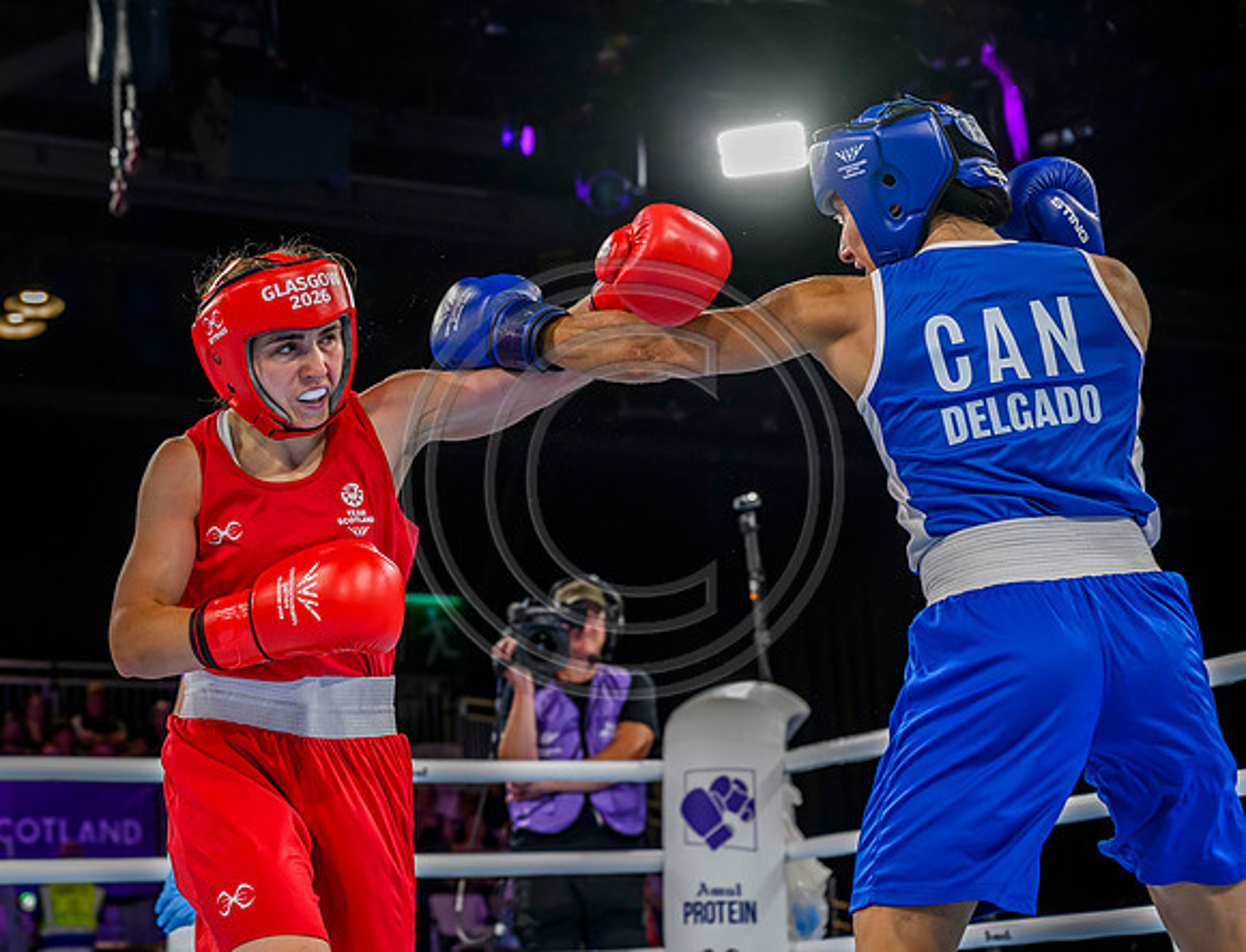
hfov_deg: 29.0
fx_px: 2390
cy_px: 378
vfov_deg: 22.5
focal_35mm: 66
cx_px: 385
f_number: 3.5
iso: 2000
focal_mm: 50
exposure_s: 1/1250
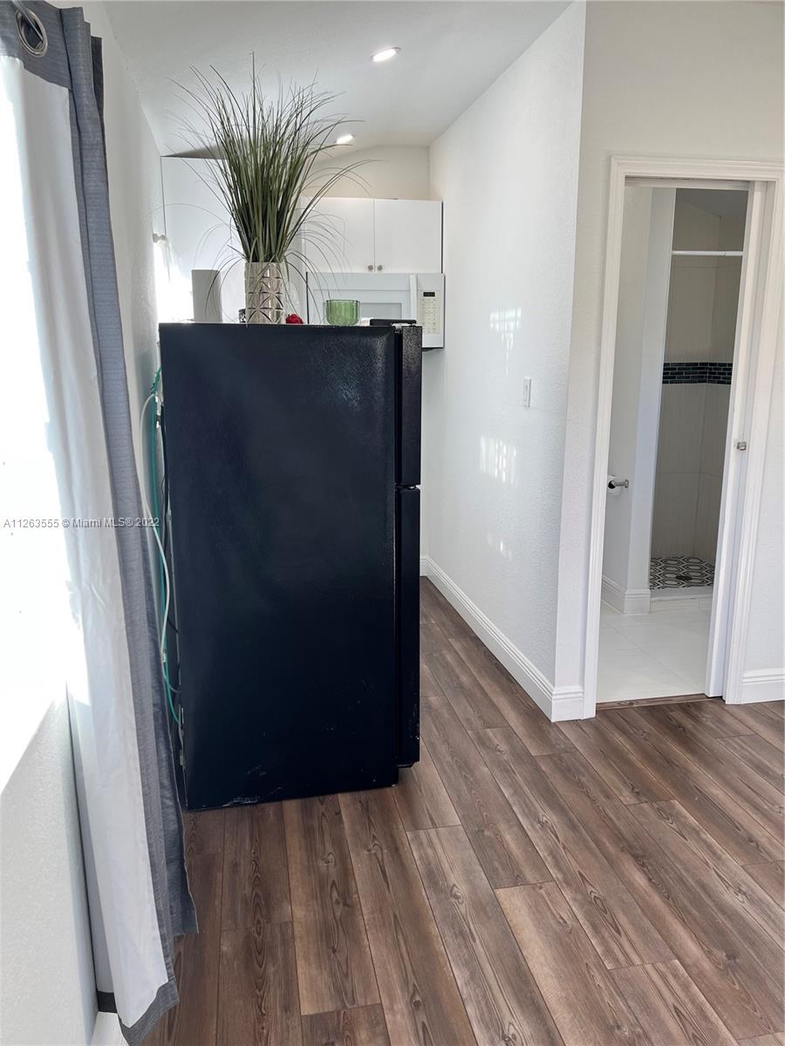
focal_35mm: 26
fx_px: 786
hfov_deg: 53.1
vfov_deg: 67.3
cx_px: 392
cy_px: 523
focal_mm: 5.7
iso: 50
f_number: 1.5
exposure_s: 1/120
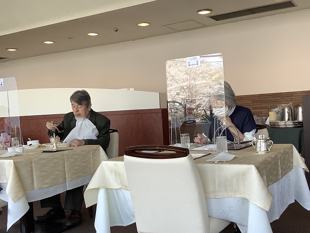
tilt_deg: -3.3
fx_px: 367
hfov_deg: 45.7
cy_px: 129
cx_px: 165
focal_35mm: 41
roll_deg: +3.7
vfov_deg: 35.1
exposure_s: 1/100
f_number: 2.4
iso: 80
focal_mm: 3.3
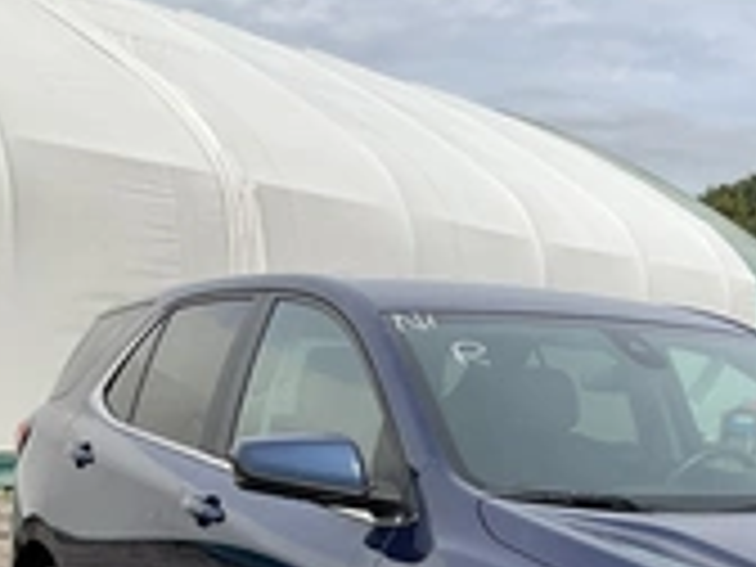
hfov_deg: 27.5
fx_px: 1507
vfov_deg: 20.2
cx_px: 630
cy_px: 644
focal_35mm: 69
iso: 25
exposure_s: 1/1377
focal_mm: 3
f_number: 1.8
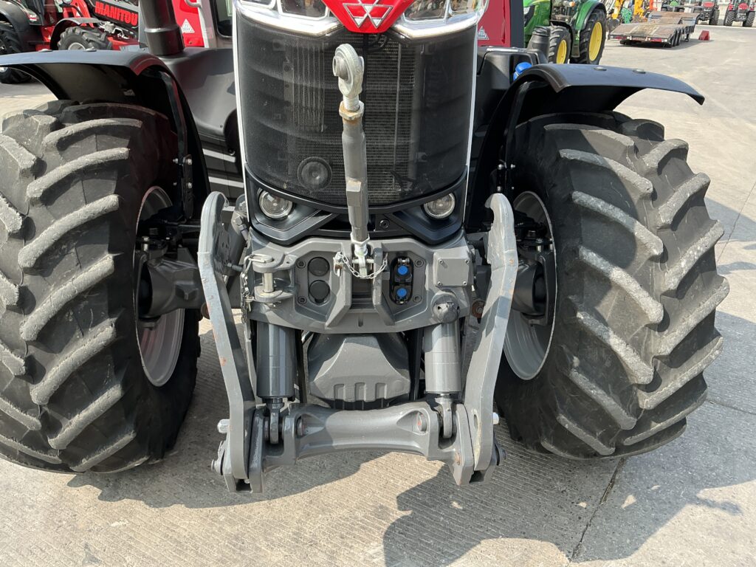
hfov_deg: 63.4
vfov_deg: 49.7
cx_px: 378
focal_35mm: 28
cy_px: 284
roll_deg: -2.1
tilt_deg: -21.1
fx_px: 612
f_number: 1.8
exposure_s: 1/394
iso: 25
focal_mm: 3
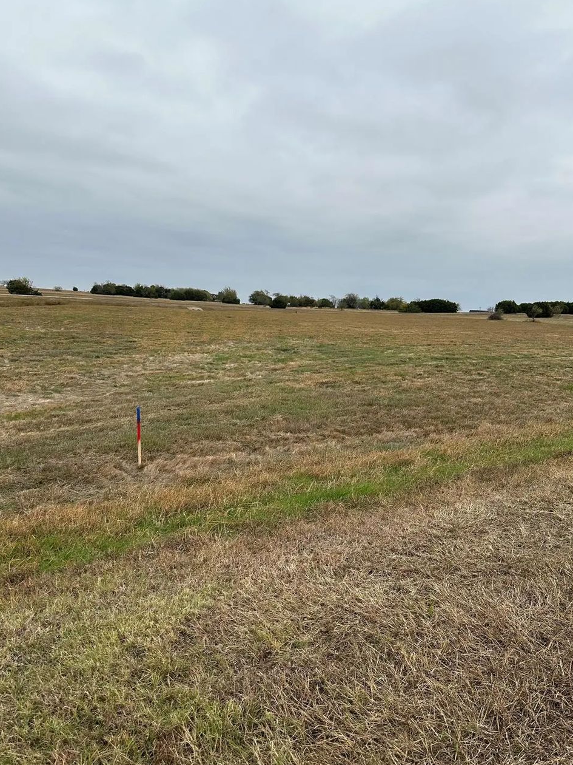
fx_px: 574
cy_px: 402
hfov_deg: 53.1
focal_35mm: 26
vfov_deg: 67.3
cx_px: 287
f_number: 1.78
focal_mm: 6.86
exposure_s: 1/2203
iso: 80
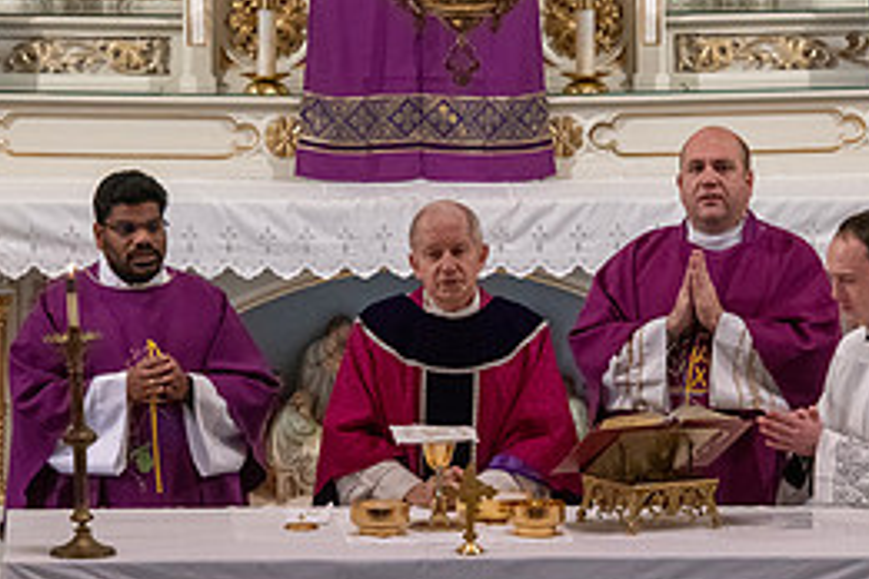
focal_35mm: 384
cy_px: 371
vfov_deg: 3.6
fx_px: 9269
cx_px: 499
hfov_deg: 5.4
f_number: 9
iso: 4000
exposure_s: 1/100
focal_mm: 170
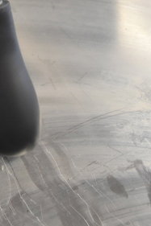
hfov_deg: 14.5
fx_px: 554
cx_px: -77
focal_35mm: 88
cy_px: -89
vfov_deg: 20.6
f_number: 3.5
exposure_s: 1/30
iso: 1100
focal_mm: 18
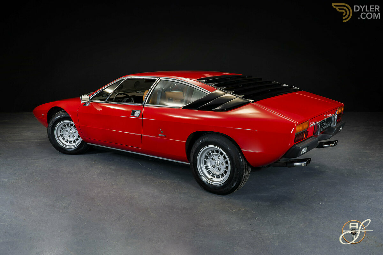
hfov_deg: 57.2
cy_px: 128
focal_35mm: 33
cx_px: 192
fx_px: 351
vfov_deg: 40.0
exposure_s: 1/3
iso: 250
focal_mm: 33
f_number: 7.1
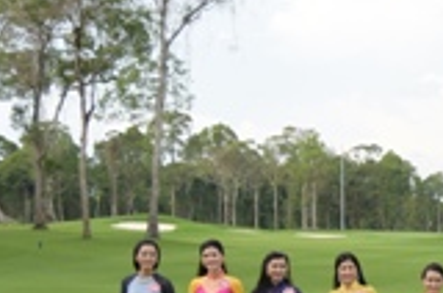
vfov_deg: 10.3
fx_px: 1609
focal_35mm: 131
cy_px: 300
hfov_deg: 14.4
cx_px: 709
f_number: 4
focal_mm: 38
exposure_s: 1/640
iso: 160
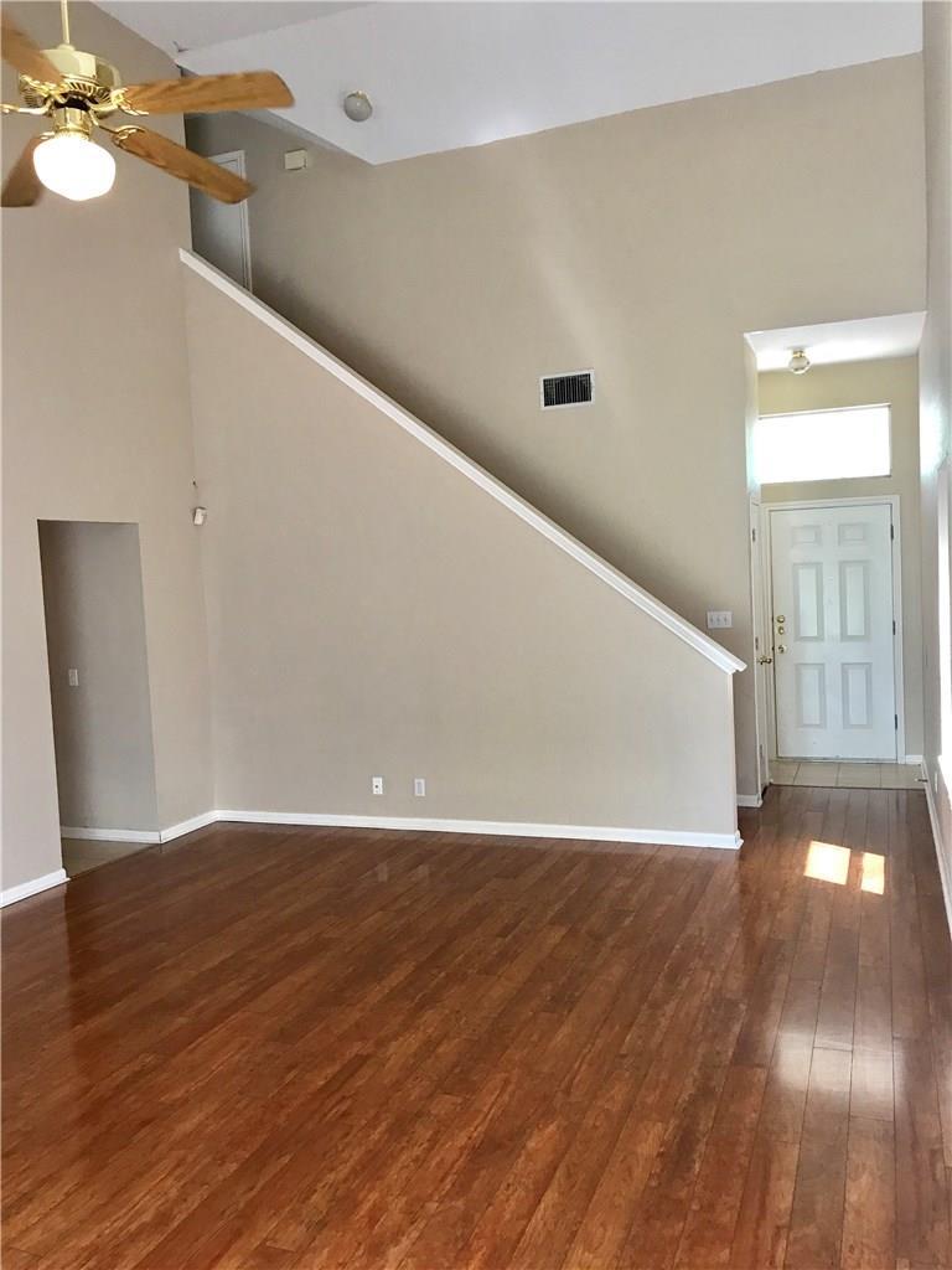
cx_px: 476
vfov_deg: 63.4
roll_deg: +1.9
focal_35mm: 28
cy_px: 635
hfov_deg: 49.7
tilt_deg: -2.0
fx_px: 1027
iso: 32
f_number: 1.8
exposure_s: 1/30
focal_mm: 3.99
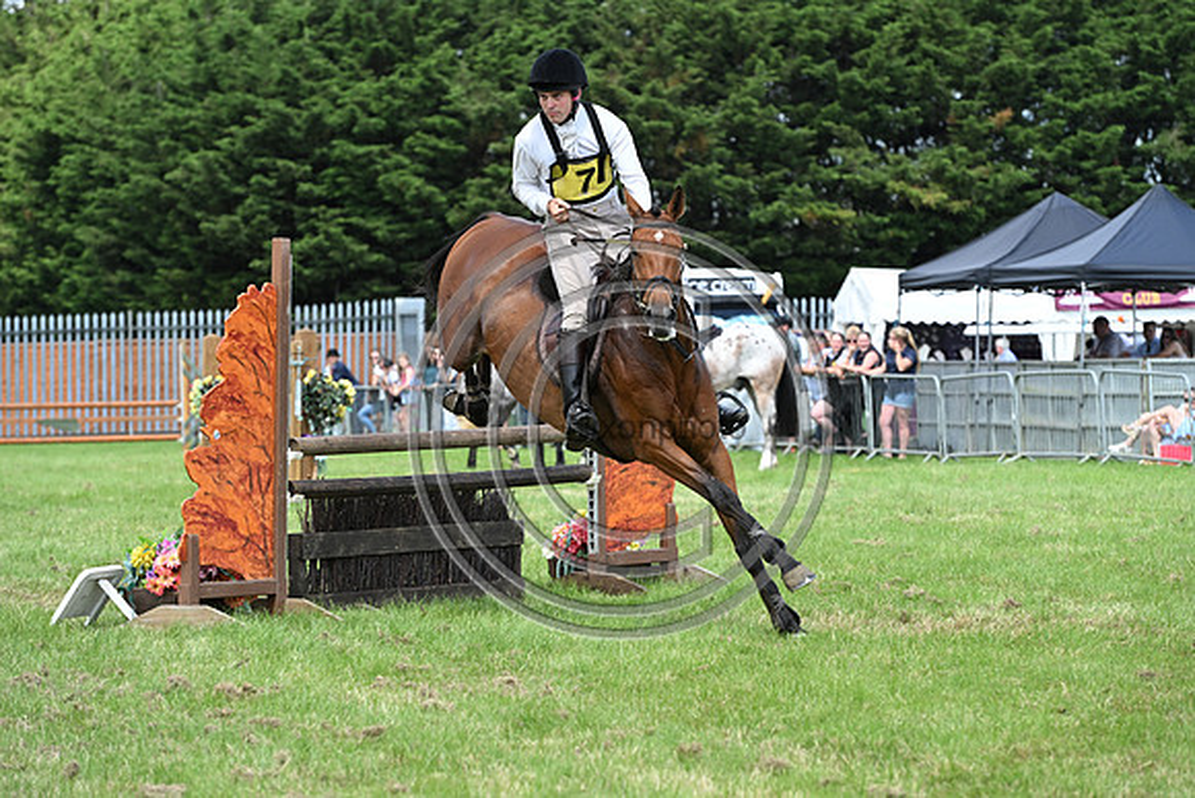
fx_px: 5644
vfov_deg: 8.1
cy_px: 399
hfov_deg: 12.1
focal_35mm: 170
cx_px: 598
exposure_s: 1/1000
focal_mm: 170
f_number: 5.6
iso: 560
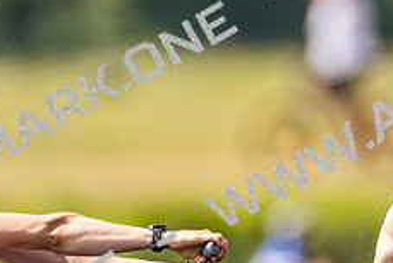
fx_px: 16625
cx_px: 417
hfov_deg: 1.4
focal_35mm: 1522
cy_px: 231
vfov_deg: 0.9
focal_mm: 600
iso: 220
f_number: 4
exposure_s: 1/2500
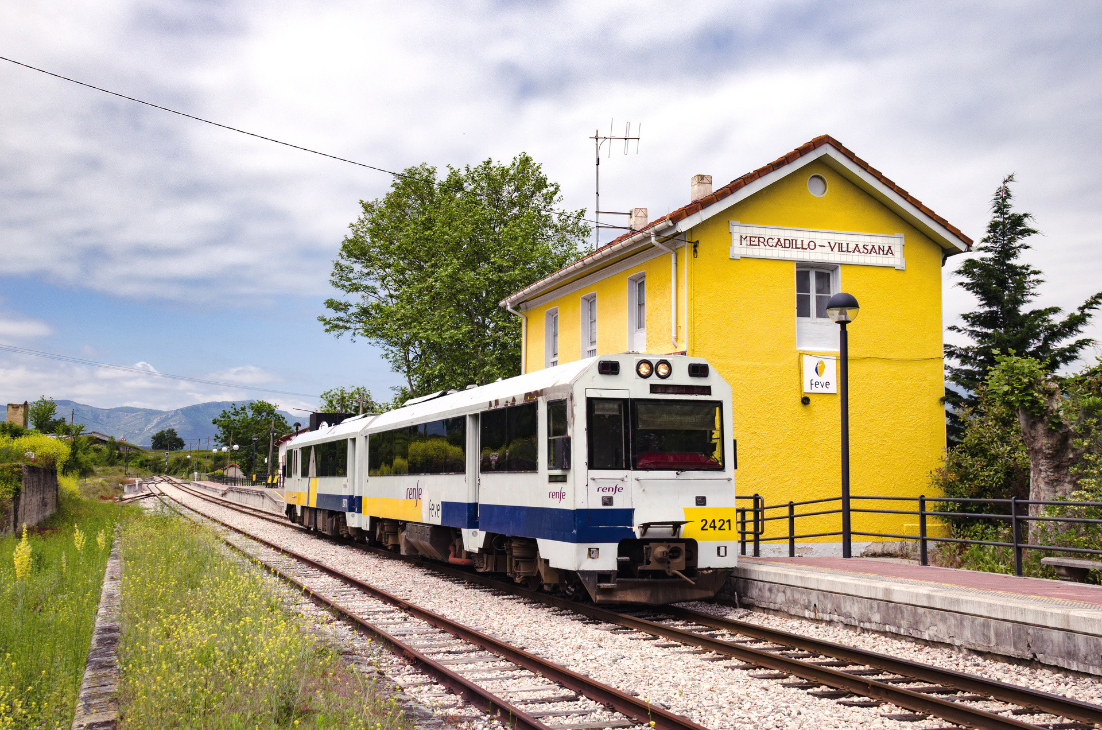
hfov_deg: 49.6
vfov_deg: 34.1
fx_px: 1191
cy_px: 365
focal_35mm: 39
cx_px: 551
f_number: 9
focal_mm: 26
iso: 250
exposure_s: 1/500
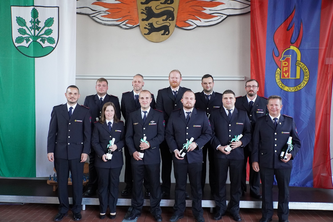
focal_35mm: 32
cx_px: 166
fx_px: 291
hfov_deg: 59.5
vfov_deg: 41.7
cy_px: 111
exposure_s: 1/160
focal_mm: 21
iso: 3200
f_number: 4
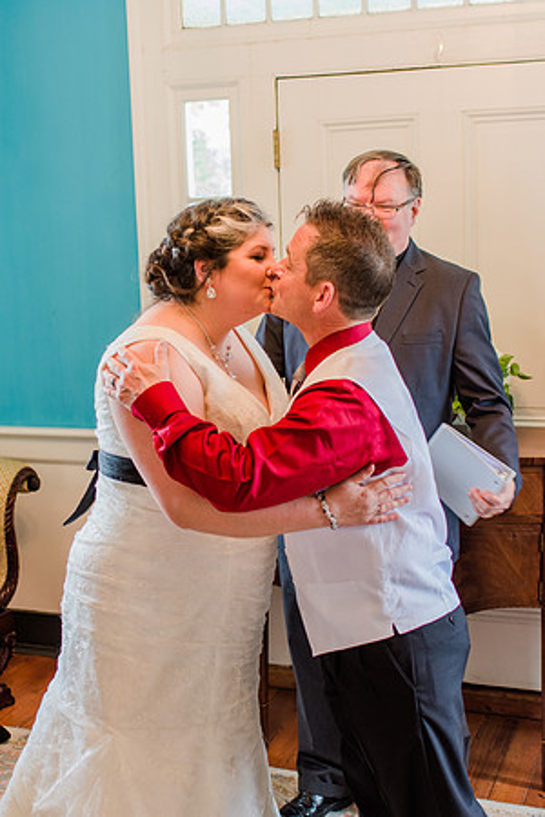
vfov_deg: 37.9
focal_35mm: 52
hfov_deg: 25.8
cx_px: 272
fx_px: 1192
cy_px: 408
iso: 640
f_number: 2.5
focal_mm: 35
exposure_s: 1/100
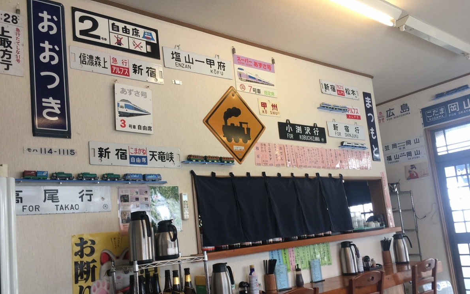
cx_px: 234
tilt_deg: +8.2
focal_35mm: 31
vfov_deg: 40.4
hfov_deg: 61.2
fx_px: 397
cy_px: 177
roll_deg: +6.0
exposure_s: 1/40
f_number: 2.2
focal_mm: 4.15
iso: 25
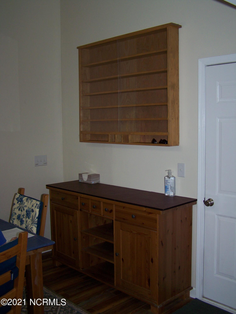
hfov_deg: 37.7
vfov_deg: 49.0
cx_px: 118
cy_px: 157
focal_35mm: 38
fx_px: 345
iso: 80
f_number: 2.8
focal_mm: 6.3
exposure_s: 1/60
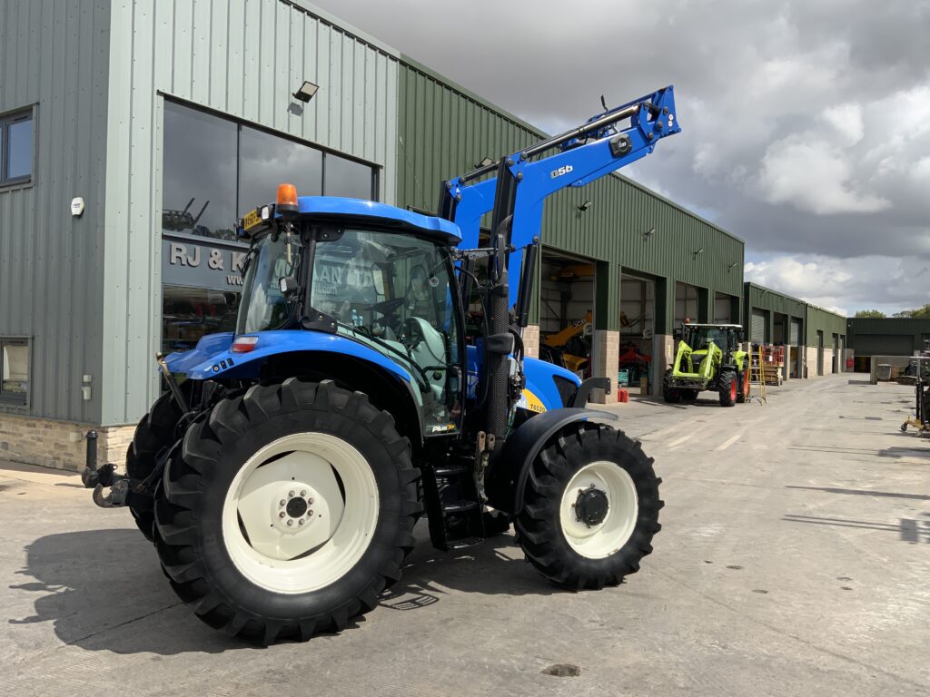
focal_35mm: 29
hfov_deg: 61.7
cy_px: 348
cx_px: 465
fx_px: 779
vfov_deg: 48.2
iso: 16
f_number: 1.8
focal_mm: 3
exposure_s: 1/2058
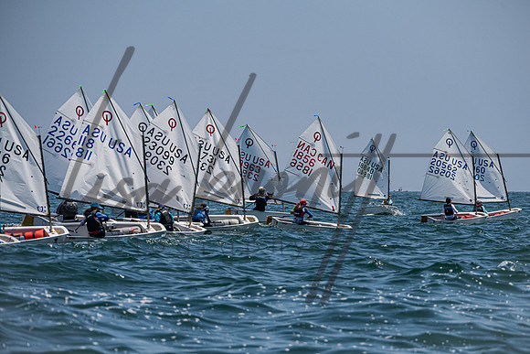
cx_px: 291
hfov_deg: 8.4
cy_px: 194
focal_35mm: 245
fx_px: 3603
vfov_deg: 5.6
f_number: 8
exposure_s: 1/4000
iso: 500
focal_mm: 220
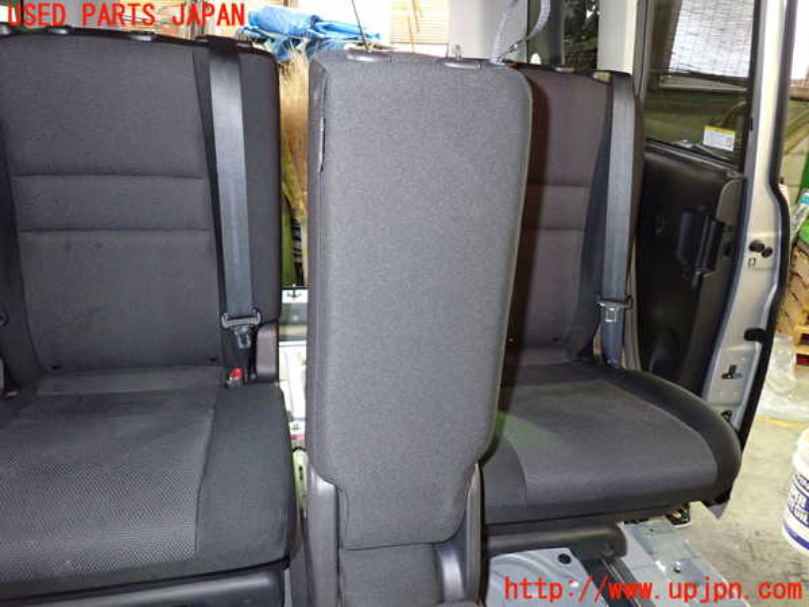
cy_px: 304
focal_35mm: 25
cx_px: 404
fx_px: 584
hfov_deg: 69.4
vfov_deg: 54.9
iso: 500
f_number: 2
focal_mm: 4.5
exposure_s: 1/30
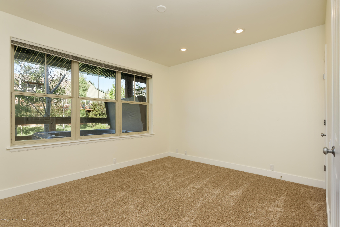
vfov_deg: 70.5
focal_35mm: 17
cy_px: 114
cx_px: 170
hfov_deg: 93.3
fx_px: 161
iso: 400
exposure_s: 1/40
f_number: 7.1
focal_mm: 17
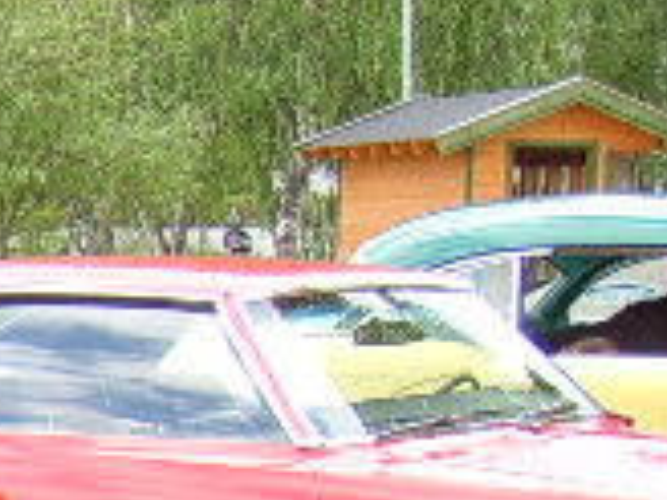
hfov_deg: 14.5
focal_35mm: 121
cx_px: -488
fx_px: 2331
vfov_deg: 11.2
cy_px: 959
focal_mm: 8.13
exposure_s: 1/136
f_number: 2.7
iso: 50
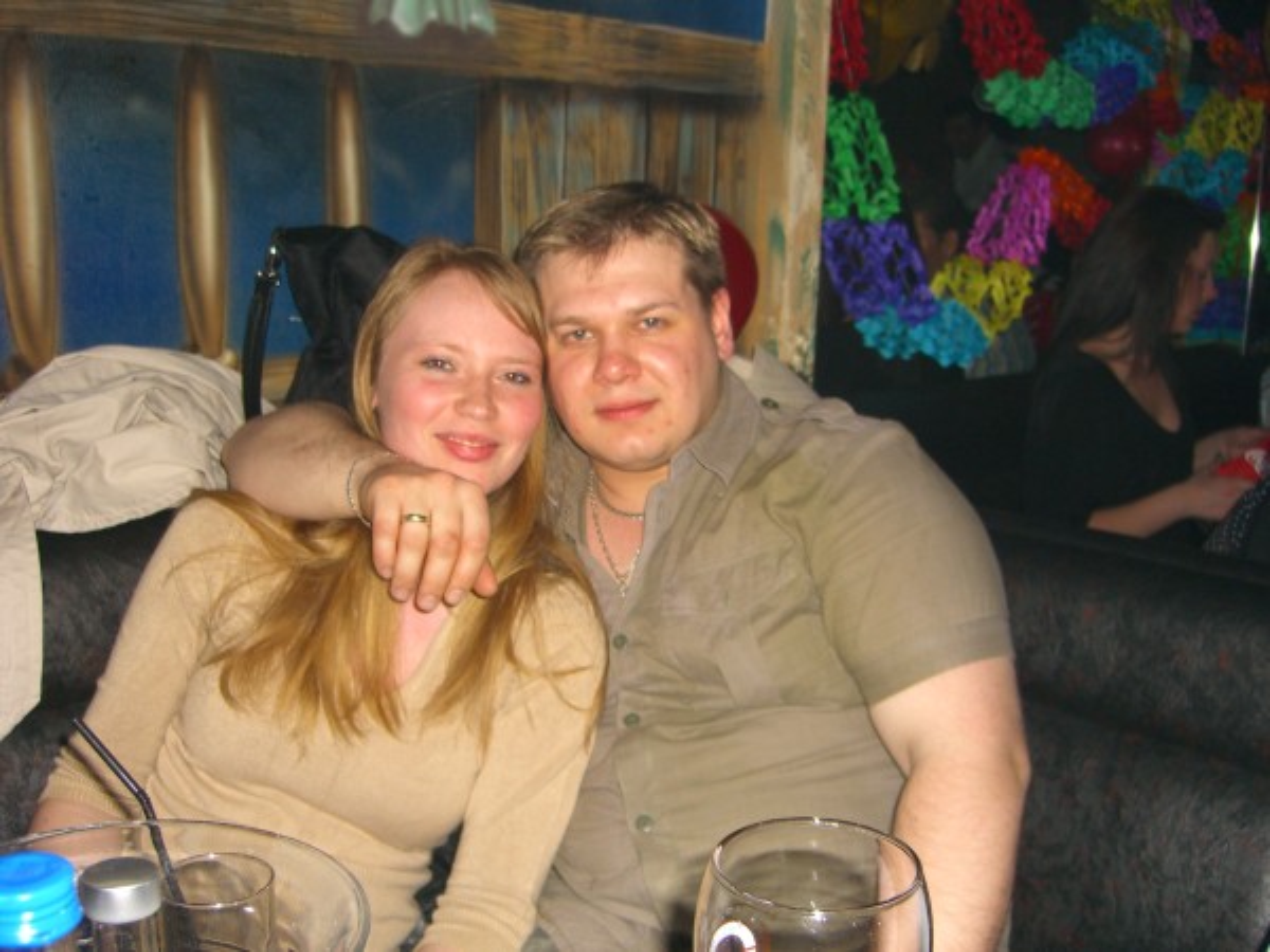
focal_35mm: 38
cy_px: 476
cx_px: 635
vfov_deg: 37.7
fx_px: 1394
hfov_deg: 49.0
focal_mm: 7.9
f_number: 2.8
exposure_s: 1/60
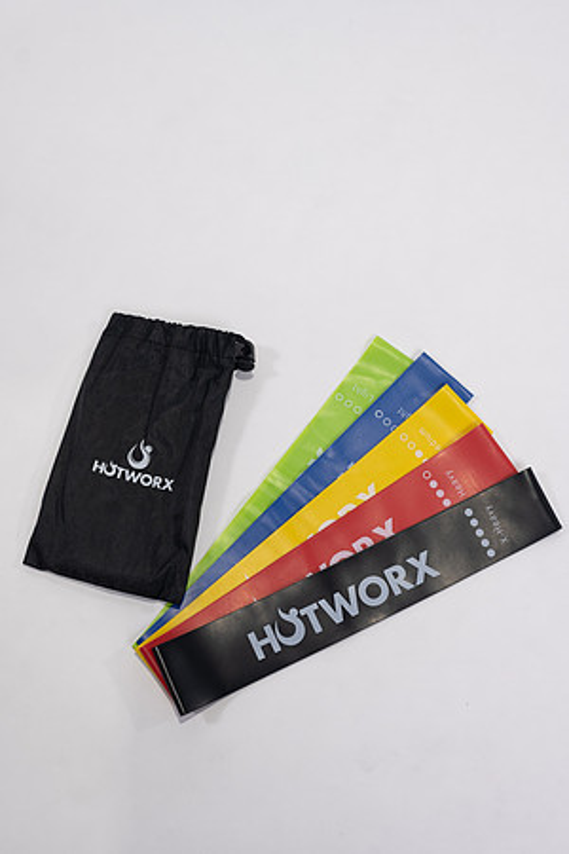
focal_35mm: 50
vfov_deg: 39.6
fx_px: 1185
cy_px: 427
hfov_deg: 27.0
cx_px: 284
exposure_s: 1/125
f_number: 4
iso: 200
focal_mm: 50
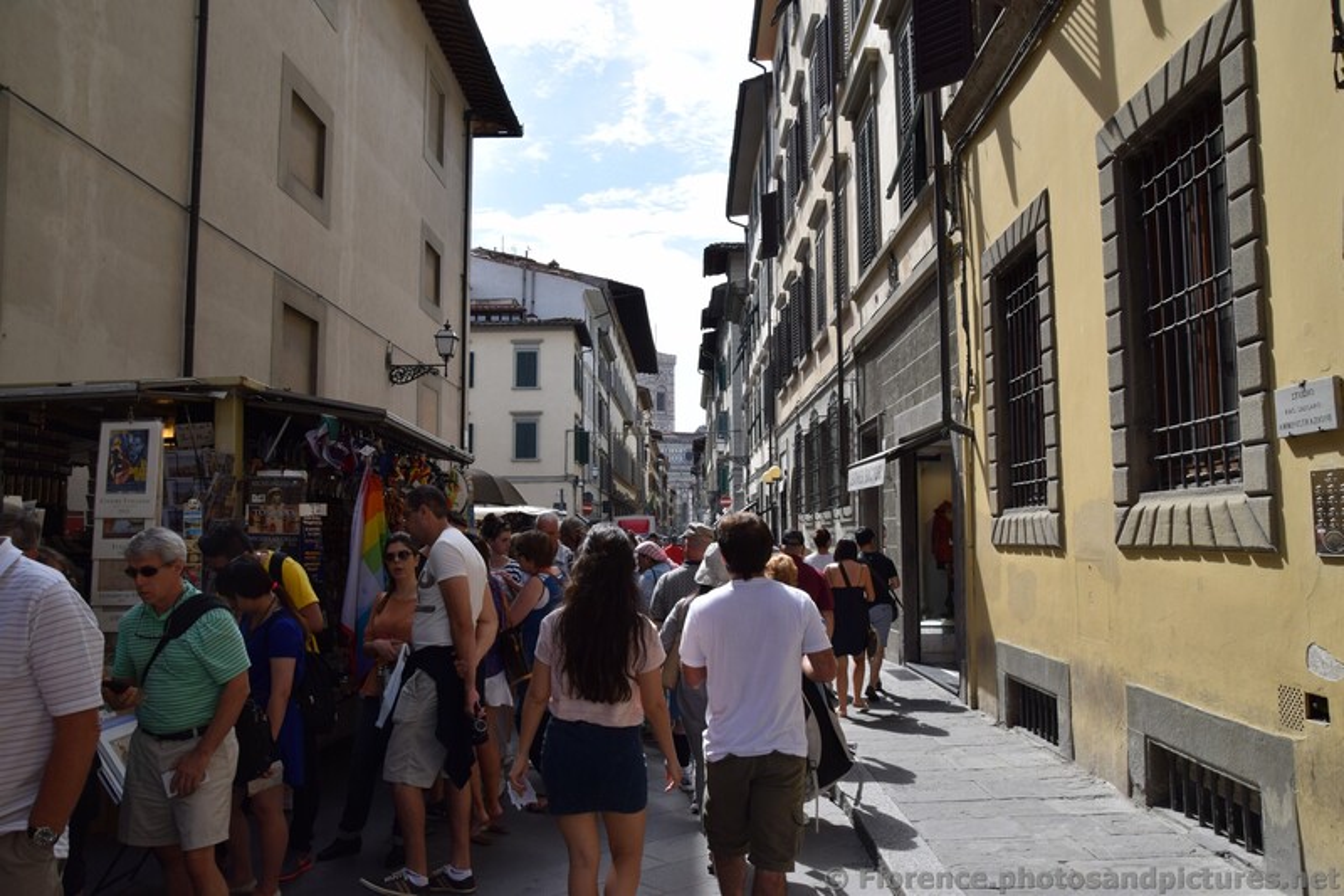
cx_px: 672
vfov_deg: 47.9
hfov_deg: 67.4
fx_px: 1008
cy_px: 448
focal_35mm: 27
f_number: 9
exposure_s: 1/320
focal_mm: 18
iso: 200
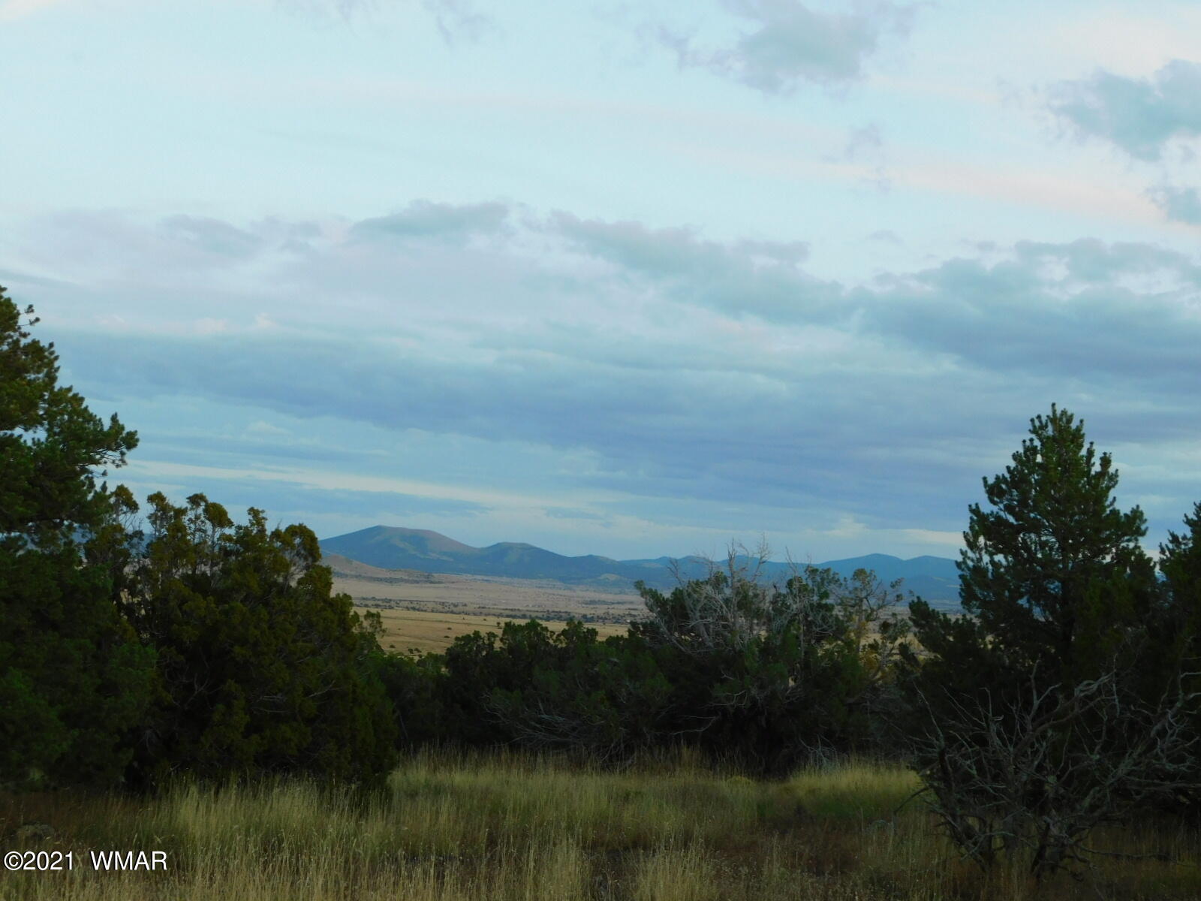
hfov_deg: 32.7
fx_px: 2047
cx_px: 600
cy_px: 450
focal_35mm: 59
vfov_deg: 24.8
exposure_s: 1/30
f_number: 4
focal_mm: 10.4
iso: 140
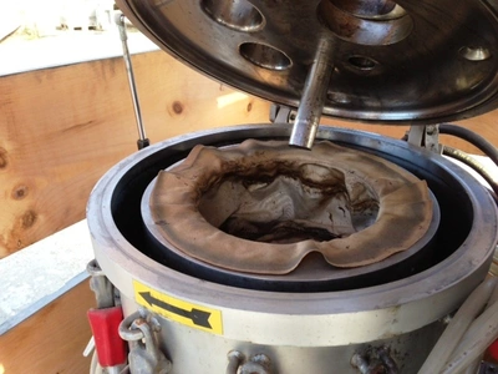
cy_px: 187
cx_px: 249
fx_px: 475
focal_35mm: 33
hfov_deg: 55.4
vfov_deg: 42.9
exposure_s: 1/120
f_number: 2.4
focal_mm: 4.13
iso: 80
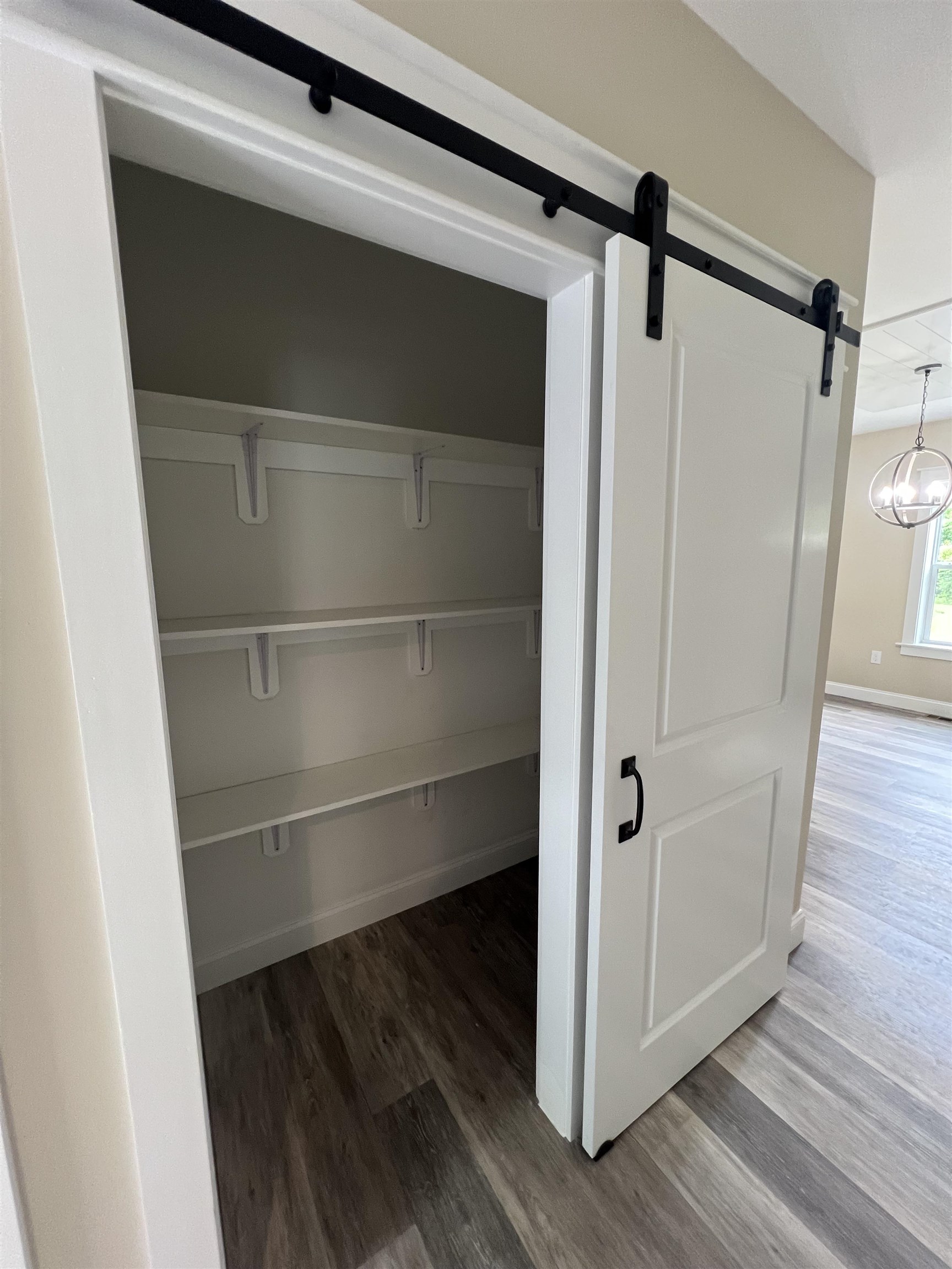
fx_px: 477
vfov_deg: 106.2
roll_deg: -0.4
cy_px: 634
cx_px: 476
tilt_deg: -7.7
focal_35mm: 13
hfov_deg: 89.9
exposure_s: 1/60
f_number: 1.8
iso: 250
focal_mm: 1.57
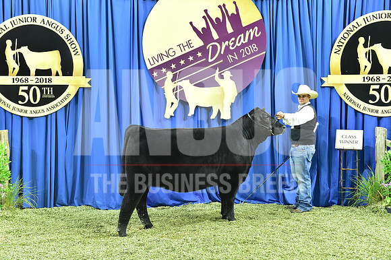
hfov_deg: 41.1
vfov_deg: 28.0
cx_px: 196
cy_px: 130
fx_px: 521
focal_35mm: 48
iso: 3200
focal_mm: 48
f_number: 5
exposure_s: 1/160
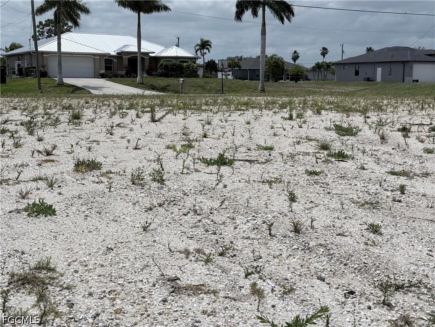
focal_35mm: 48
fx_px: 603
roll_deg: +0.2
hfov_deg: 39.7
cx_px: 218
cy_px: 164
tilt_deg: -5.5
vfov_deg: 30.3
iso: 50
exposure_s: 1/13333
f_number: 1.78
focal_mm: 6.76
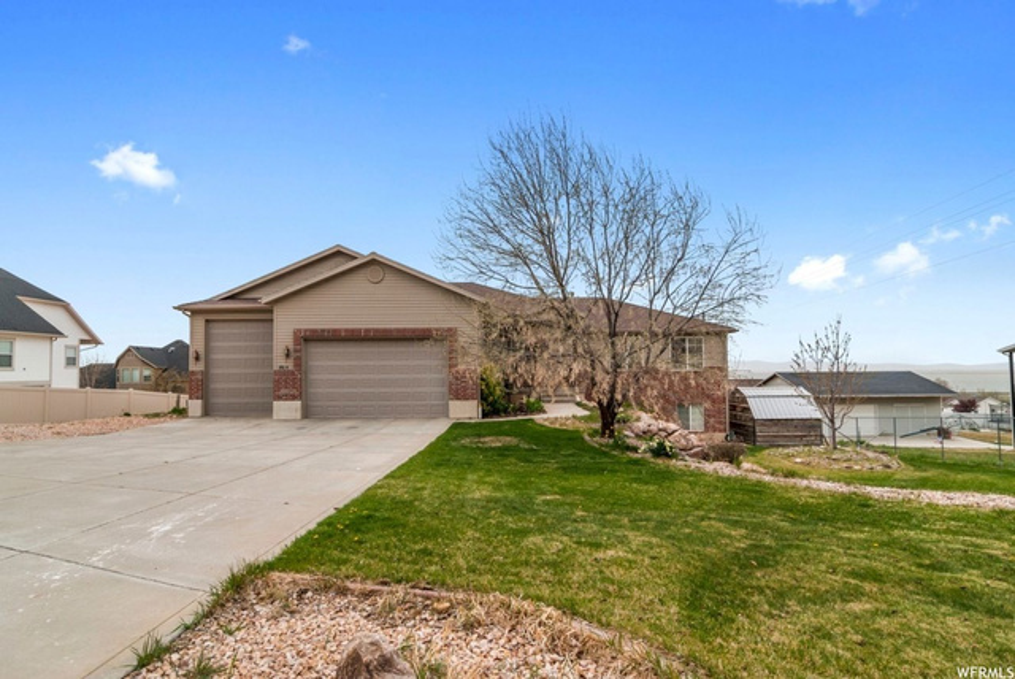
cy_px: 340
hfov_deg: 89.9
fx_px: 508
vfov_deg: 67.5
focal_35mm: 18
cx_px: 508
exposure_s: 1/200
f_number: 9
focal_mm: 12
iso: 100
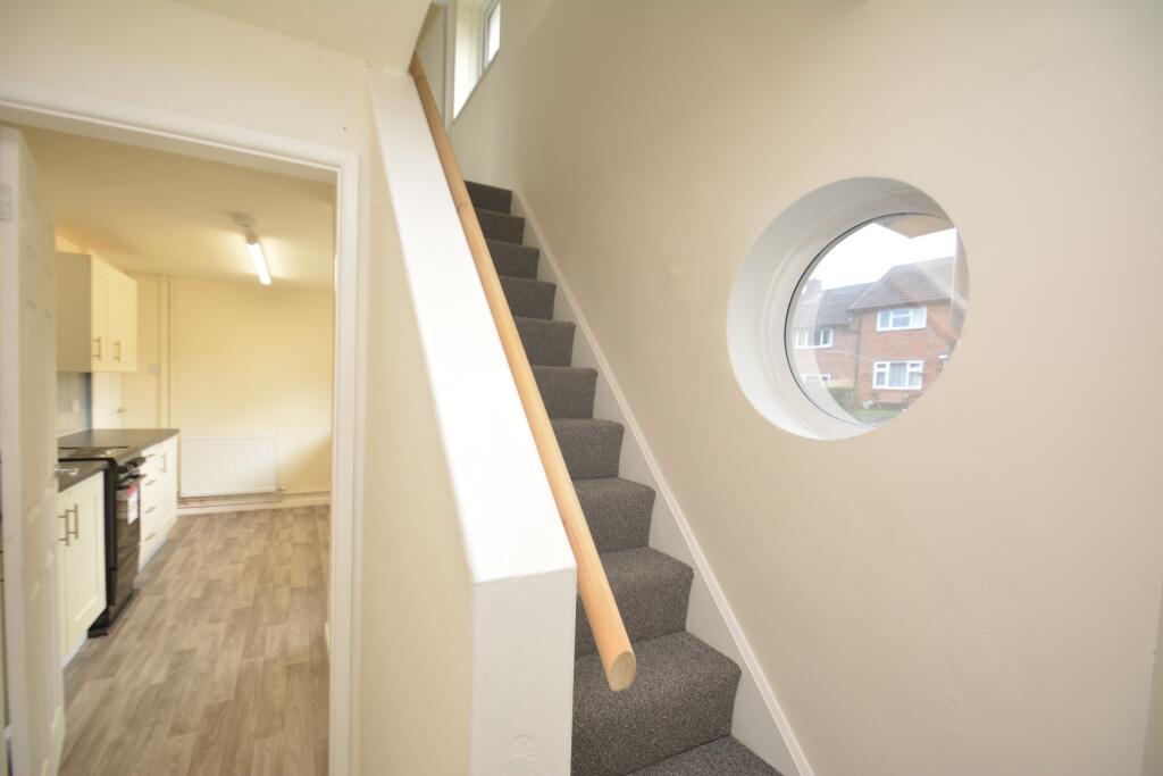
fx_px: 485
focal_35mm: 15
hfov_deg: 100.4
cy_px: 388
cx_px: 582
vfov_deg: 77.3
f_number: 4
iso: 320
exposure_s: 1/60
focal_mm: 10
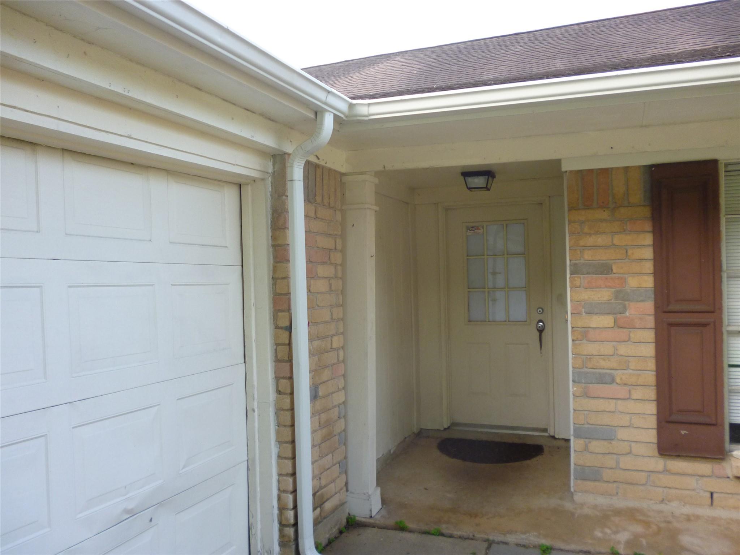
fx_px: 599
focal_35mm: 28
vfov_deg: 49.7
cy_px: 278
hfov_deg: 63.4
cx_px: 370
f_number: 3.1
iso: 160
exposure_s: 1/60
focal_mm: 5
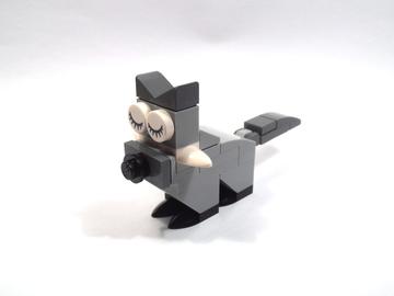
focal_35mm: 37
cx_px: 197
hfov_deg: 50.1
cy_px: 148
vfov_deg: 38.7
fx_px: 421
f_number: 3.9
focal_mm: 6.61
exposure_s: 1/80
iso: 80
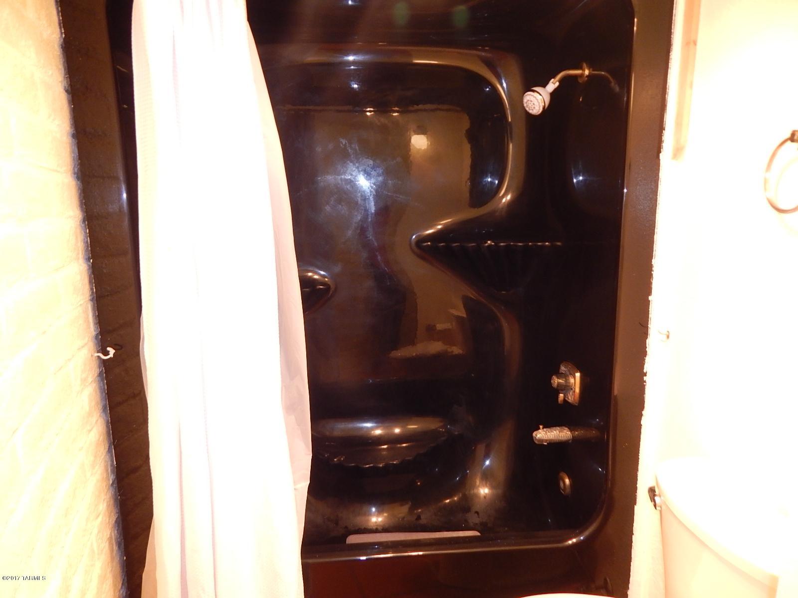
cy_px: 299
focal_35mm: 22
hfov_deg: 76.4
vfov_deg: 61.1
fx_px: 507
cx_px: 399
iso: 200
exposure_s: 1/30
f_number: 3
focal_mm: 4
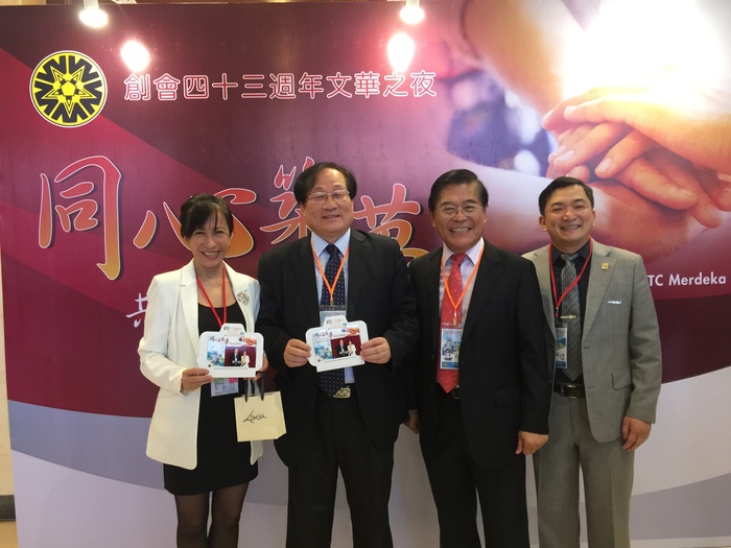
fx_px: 612
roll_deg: +0.7
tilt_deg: -2.3
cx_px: 366
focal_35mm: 29
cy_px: 274
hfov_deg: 61.7
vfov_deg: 48.2
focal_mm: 4.15
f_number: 2.2
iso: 125
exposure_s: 1/17
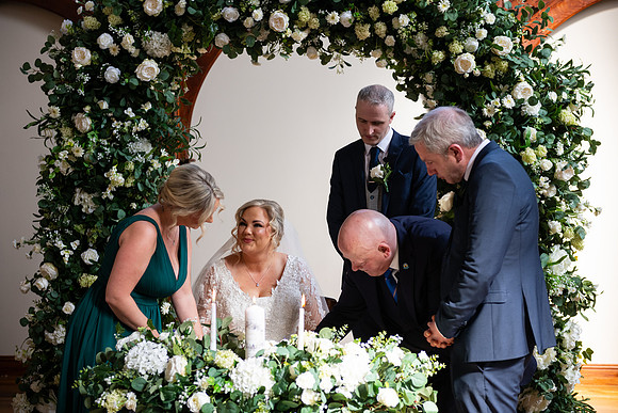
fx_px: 996
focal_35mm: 58
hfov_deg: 34.5
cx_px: 309
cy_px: 206
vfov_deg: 23.4
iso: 500
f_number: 3.5
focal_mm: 58
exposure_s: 1/160
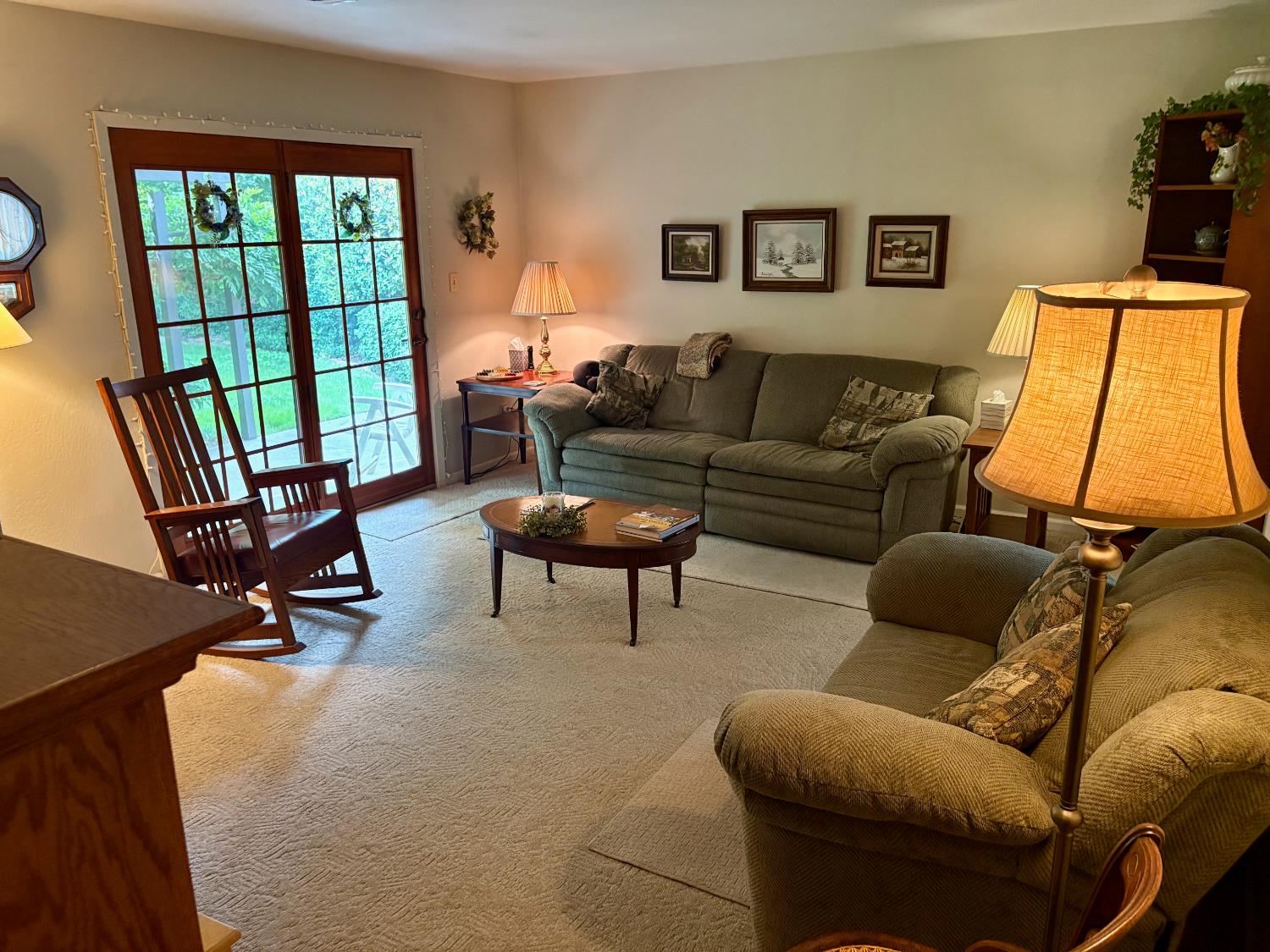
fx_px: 954
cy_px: 476
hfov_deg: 67.3
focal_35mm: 26
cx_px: 635
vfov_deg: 53.1
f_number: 1.6
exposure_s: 1/60
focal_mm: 5.96
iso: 250
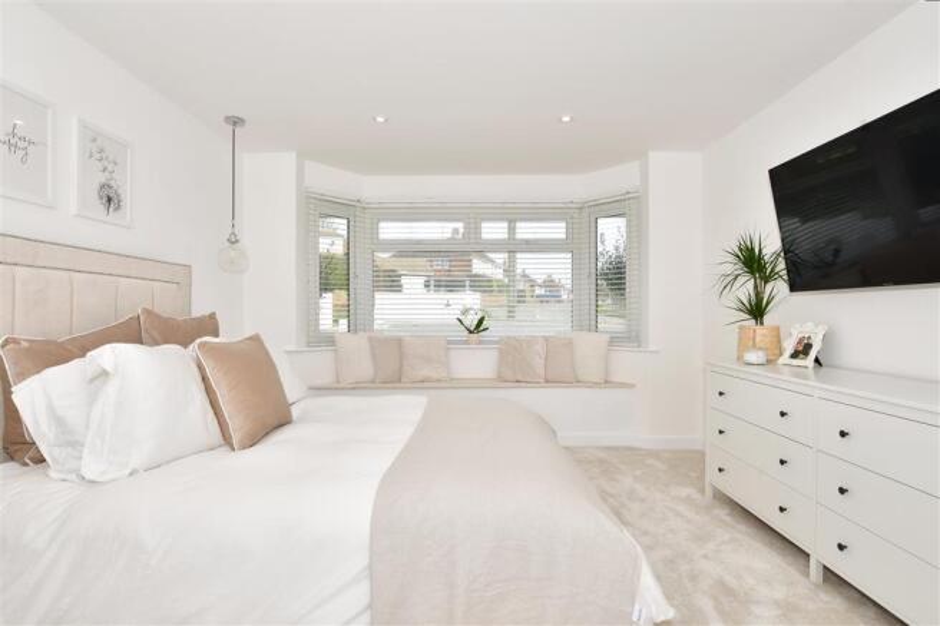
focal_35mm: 16
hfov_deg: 96.8
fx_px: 418
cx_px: 470
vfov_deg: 73.7
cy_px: 313
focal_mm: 11
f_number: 8
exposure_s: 1/100
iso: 200
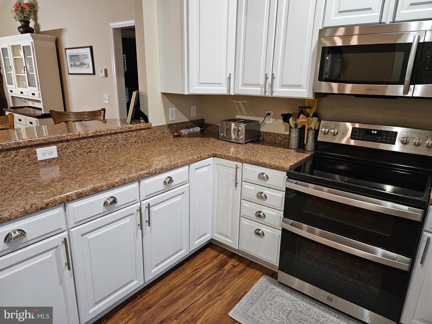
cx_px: 216
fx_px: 287
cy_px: 162
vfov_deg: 58.9
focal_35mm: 23
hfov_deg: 73.9
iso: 1000
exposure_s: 1/120
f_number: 1.8
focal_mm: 5.4
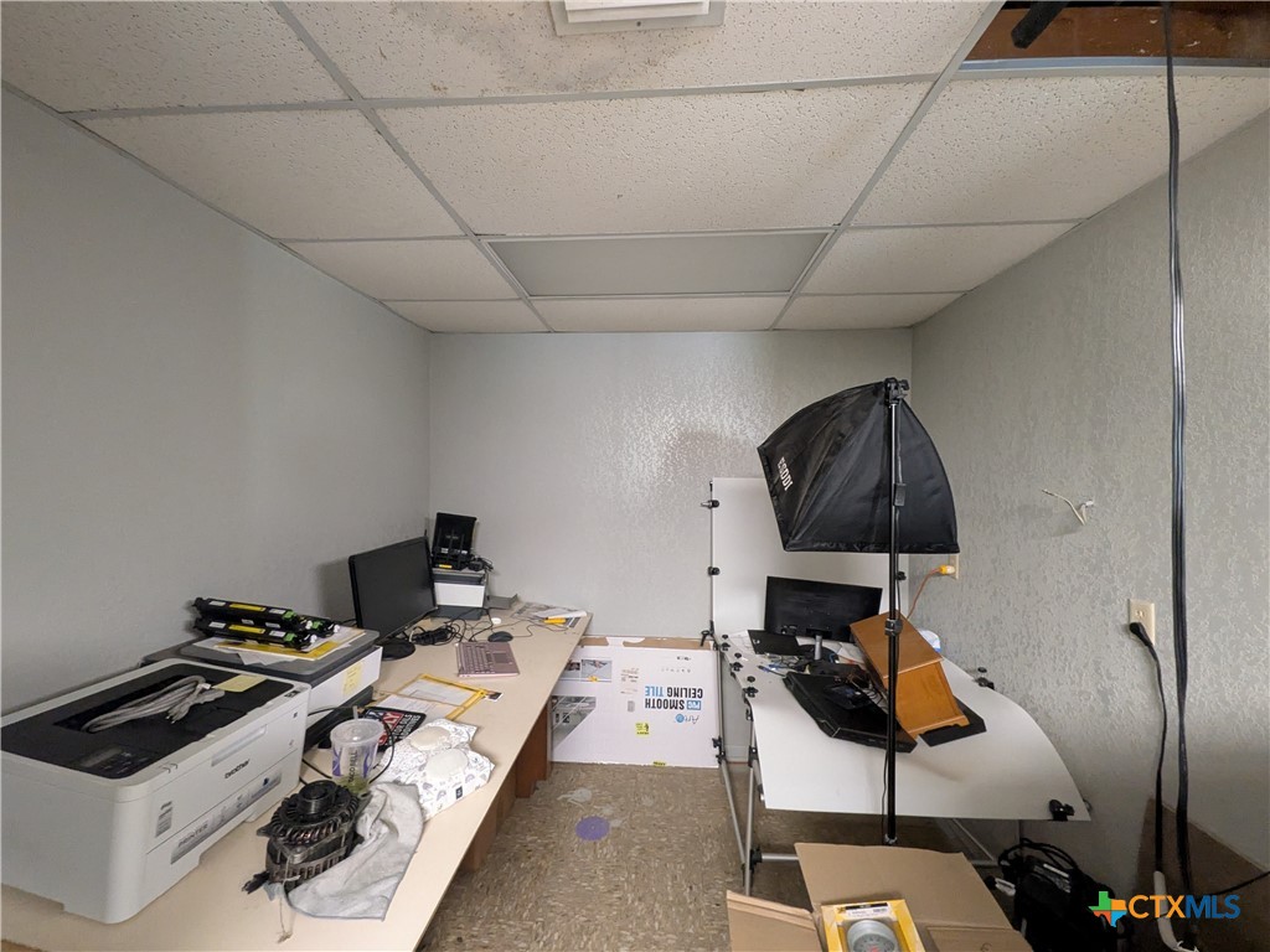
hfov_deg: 102.1
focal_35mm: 14
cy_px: 476
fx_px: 514
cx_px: 635
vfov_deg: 85.7
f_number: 2.2
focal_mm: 1.85
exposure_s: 1/30
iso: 1044
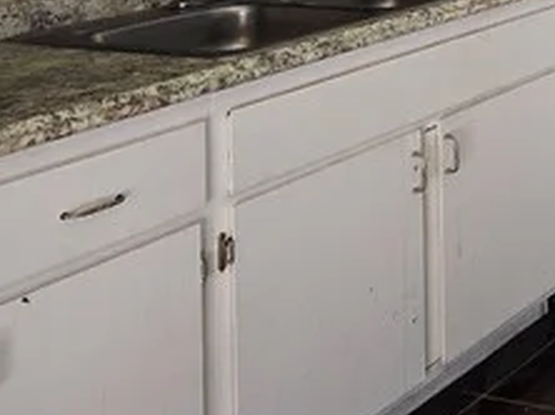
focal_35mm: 60
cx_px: 1040
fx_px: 961
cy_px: -192
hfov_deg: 20.5
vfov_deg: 21.0
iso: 125
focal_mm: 2.2
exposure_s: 1/60
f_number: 2.2
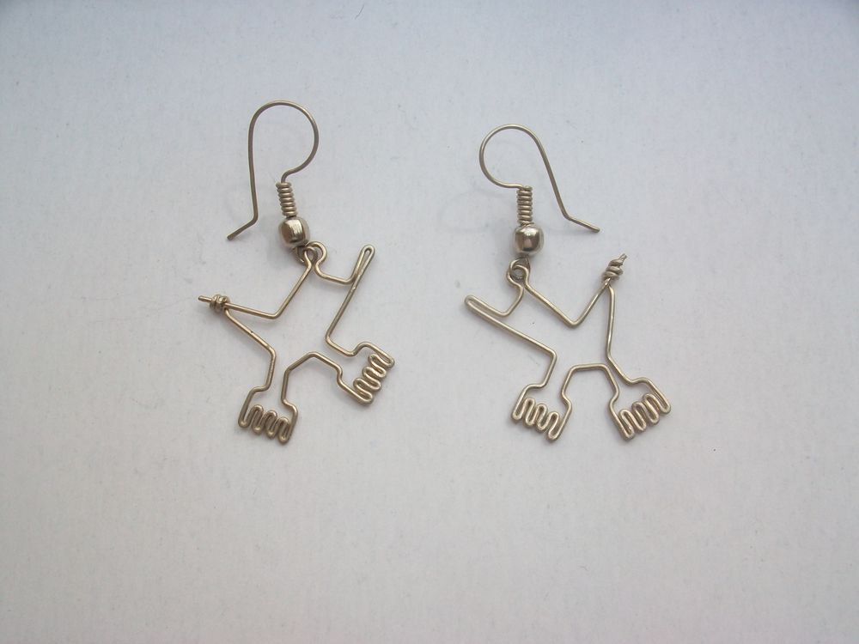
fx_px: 844
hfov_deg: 54.0
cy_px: 322
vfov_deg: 41.8
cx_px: 430
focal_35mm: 34
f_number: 5.5
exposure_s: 1/250
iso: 80
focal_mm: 5.7
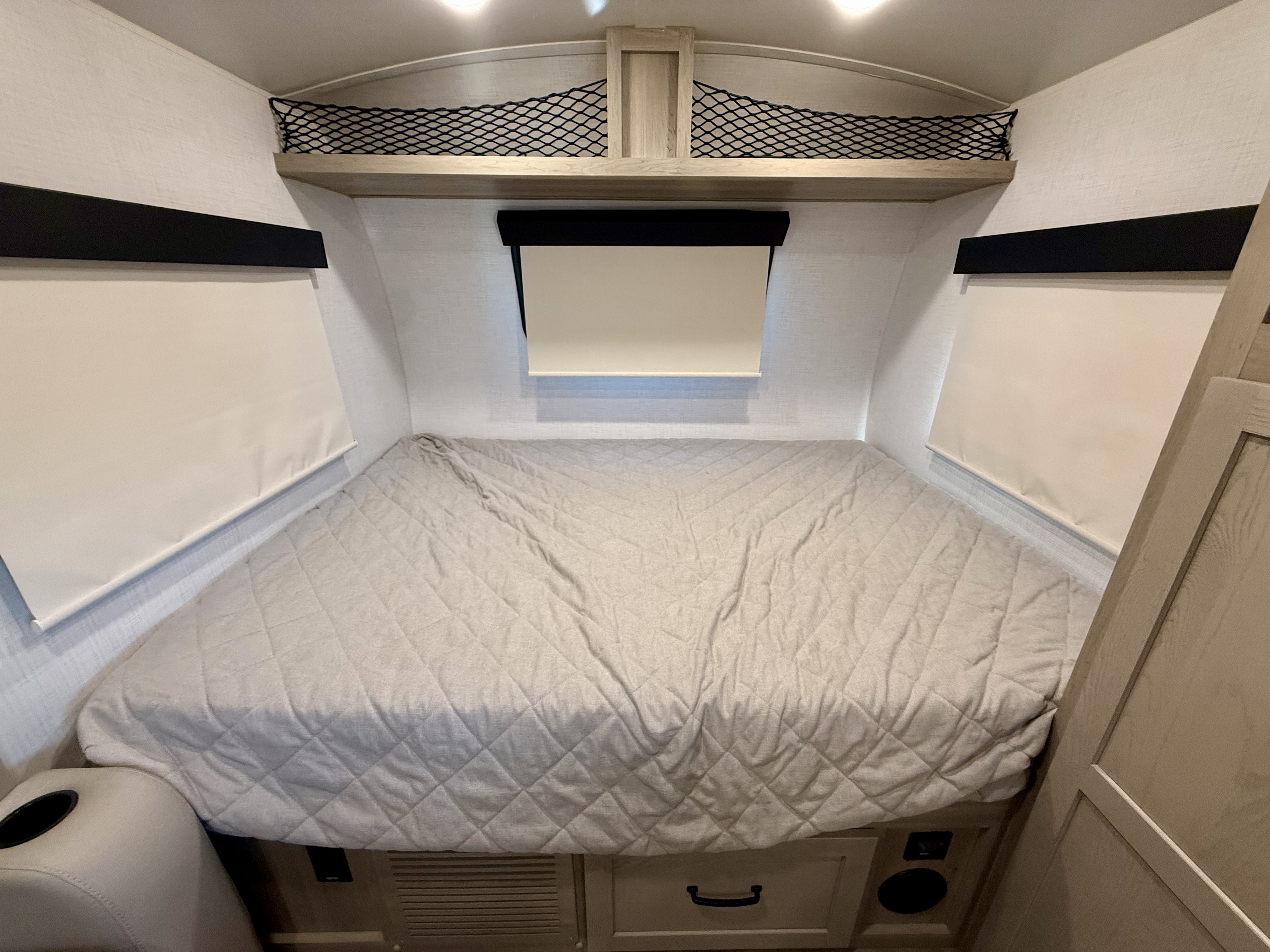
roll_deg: +0.4
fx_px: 514
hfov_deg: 102.1
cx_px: 635
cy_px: 476
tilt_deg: -21.3
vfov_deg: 85.7
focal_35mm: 14
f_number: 2.2
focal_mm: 2.22
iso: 320
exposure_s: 1/99
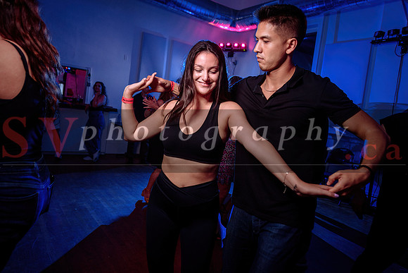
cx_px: 204
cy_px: 125
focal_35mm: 26
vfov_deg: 49.6
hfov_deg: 69.4
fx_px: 294
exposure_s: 1/50
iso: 800
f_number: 3.2
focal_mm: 24
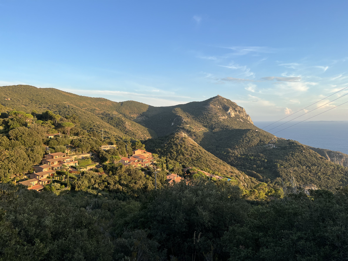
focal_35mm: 26
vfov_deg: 53.1
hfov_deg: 67.3
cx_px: 174
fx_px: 261
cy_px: 130
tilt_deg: -2.9
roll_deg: +0.9
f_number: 1.5
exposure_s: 1/1209
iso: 50
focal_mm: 5.7
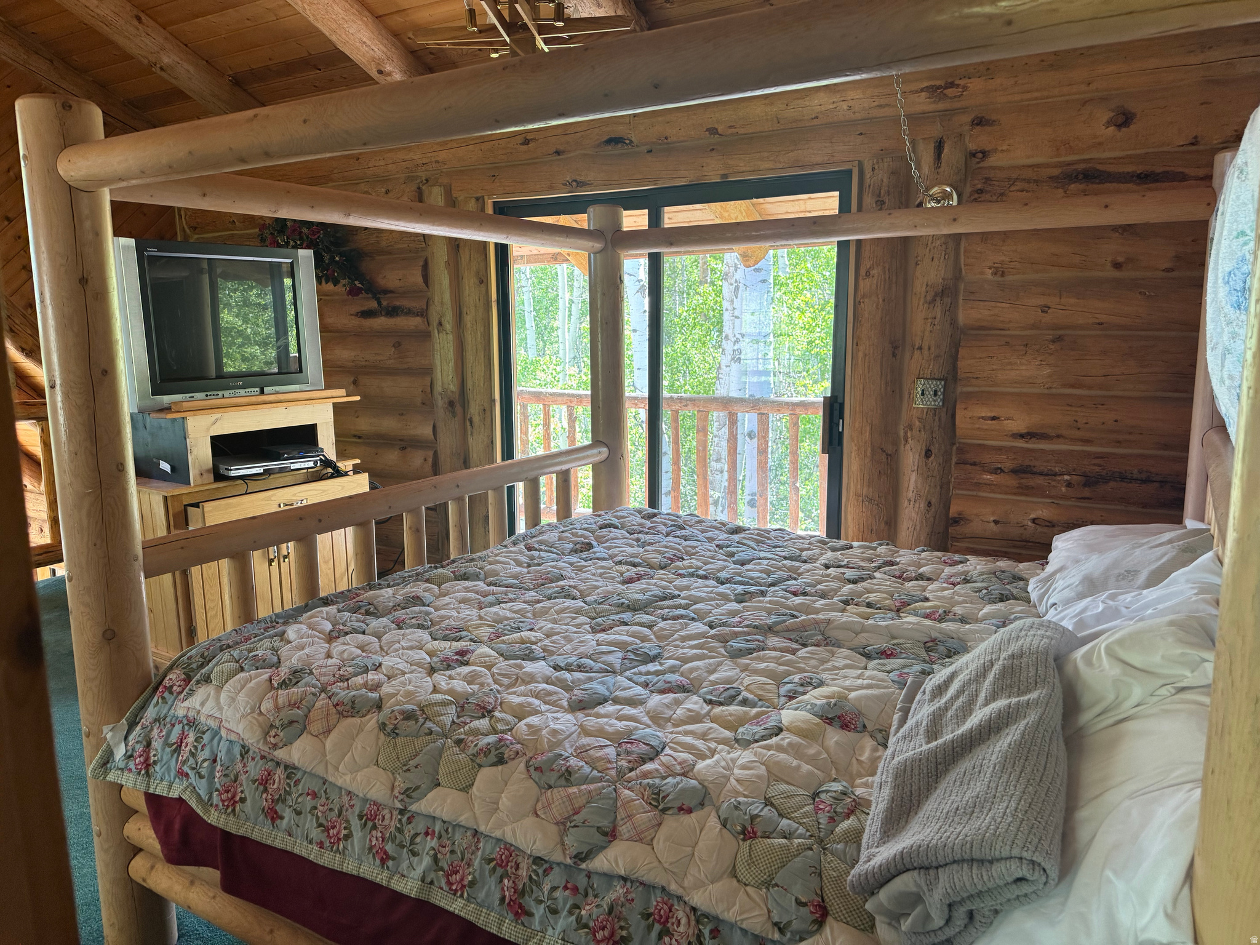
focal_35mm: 24
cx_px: 630
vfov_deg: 56.8
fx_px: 874
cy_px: 472
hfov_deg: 71.6
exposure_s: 1/78
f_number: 1.78
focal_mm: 6.76
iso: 200
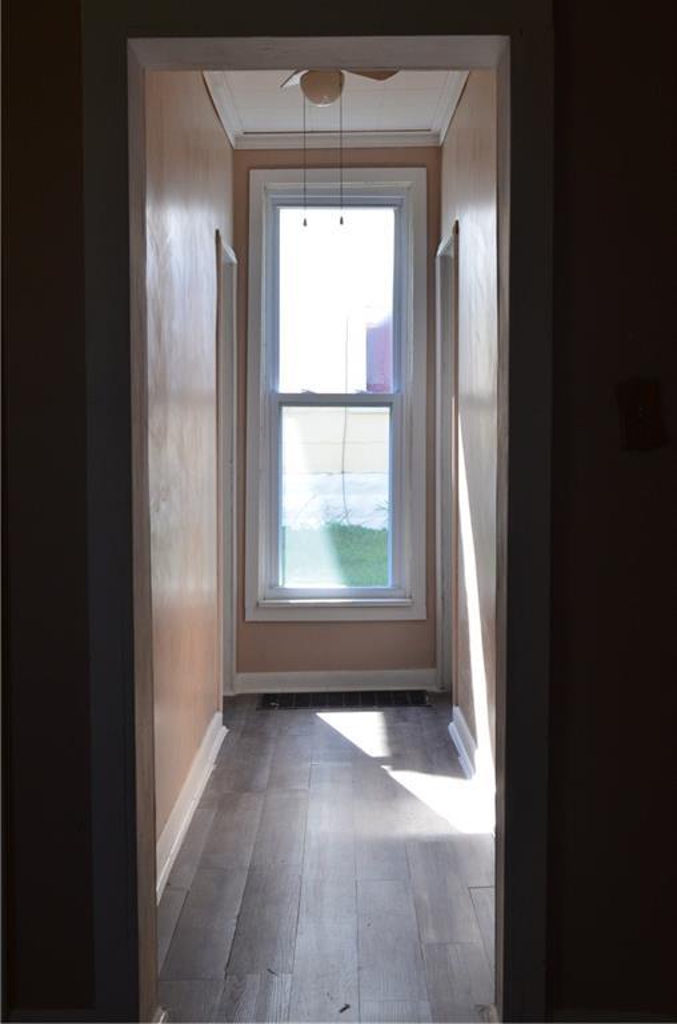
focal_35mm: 52
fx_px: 1489
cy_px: 512
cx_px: 338
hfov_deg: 25.6
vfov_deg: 37.9
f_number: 8
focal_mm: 35
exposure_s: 1/60
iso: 500
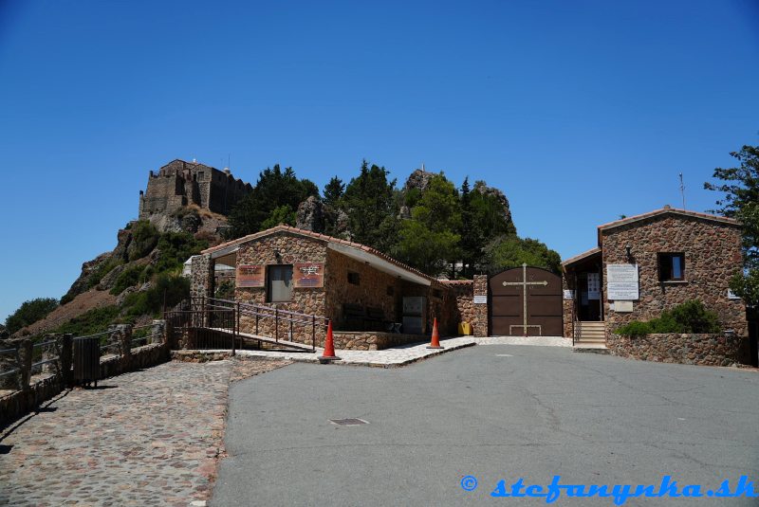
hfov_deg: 60.2
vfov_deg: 42.4
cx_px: 380
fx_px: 654
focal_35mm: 31
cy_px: 254
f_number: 4
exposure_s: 1/800
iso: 100
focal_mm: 31
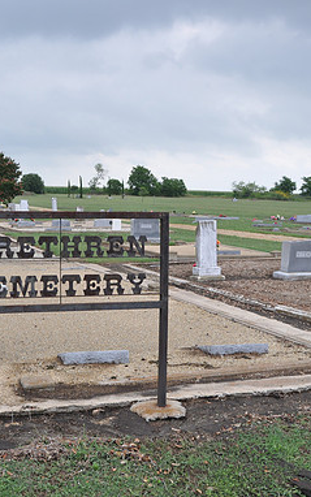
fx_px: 691
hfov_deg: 24.9
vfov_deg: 39.6
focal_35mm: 51
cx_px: 60
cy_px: 248
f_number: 6.3
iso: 200
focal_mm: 22
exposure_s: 1/160
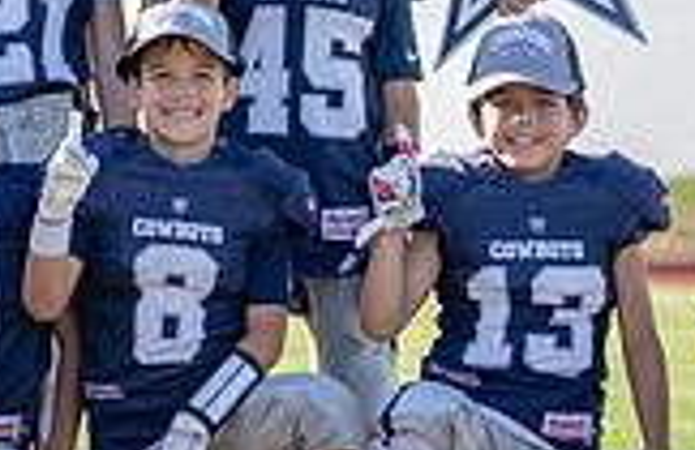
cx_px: -266
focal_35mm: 364
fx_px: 6967
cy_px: -7
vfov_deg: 3.7
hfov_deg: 5.7
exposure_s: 1/800
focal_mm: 74
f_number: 2.8
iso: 100
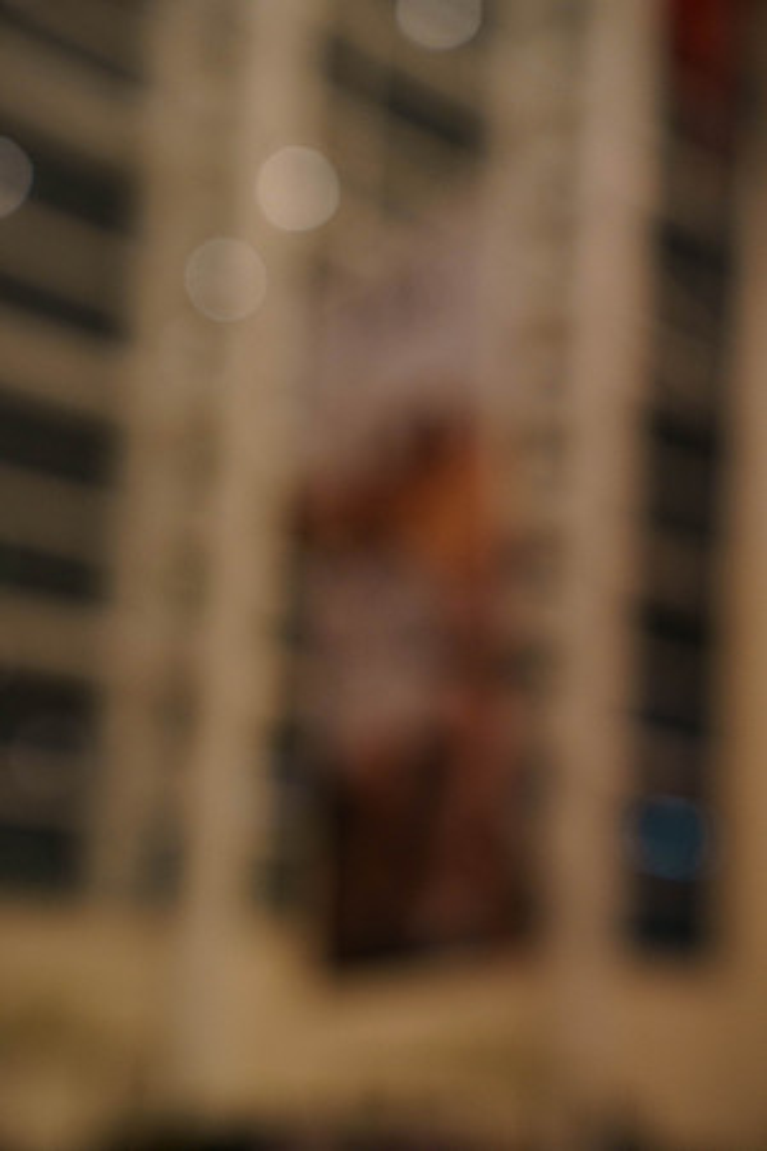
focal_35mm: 62
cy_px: 576
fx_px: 1981
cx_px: 384
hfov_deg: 21.9
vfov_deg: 32.4
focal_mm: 62
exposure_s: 1/200
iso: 3200
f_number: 3.2
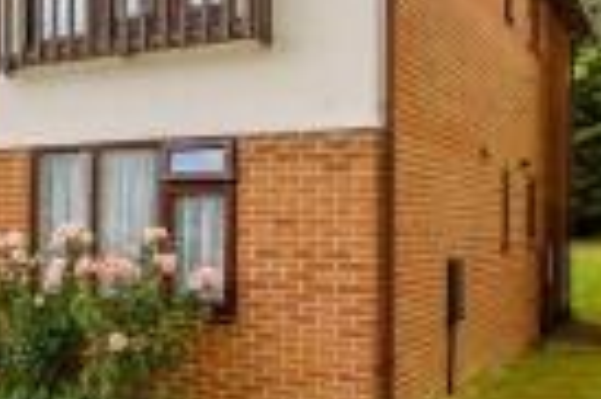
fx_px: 867
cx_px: -143
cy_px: 221
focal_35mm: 52
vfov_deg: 25.9
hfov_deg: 31.3
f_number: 8
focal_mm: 10
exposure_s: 1/250
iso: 160
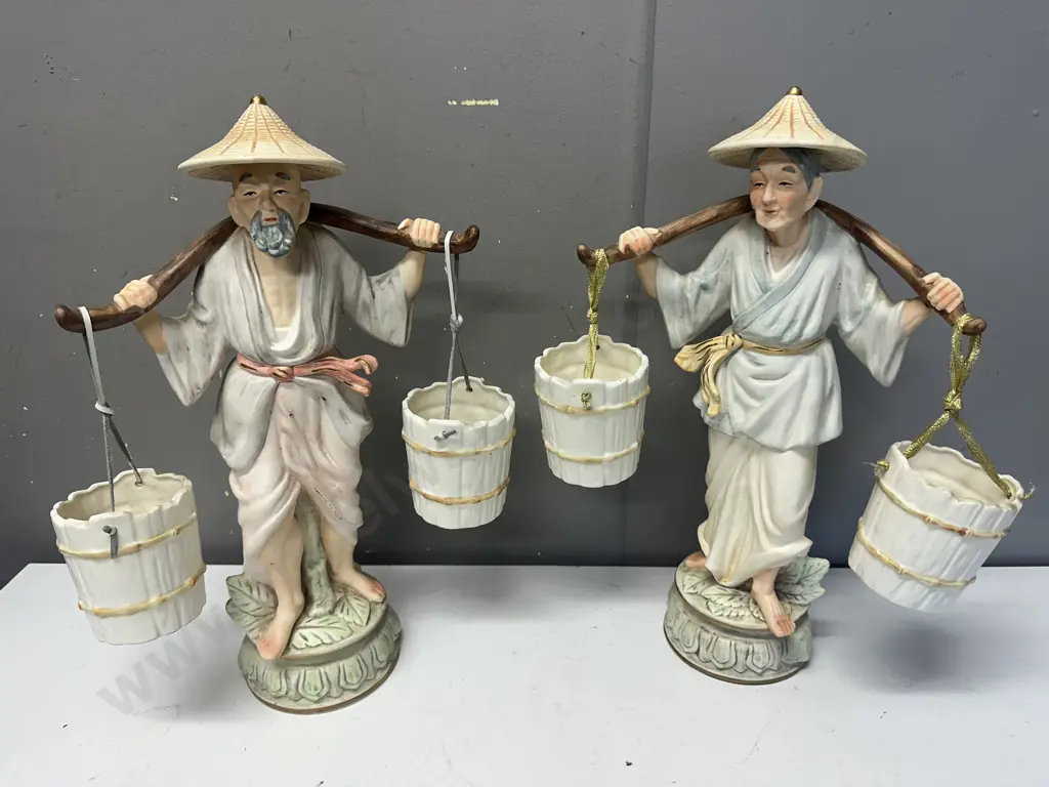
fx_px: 727
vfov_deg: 56.8
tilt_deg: -20.9
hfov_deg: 71.6
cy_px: 394
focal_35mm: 24
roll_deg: +0.3
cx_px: 524
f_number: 1.78
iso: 100
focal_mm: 6.86
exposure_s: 1/100
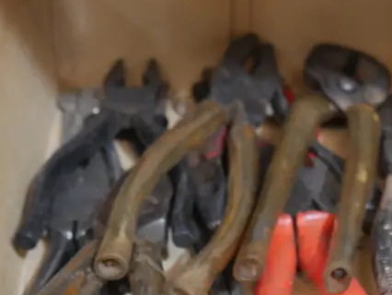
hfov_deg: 25.2
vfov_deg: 18.7
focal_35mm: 77
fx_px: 872
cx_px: 265
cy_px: 283
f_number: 3.6
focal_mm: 16
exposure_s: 1/60
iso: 1000
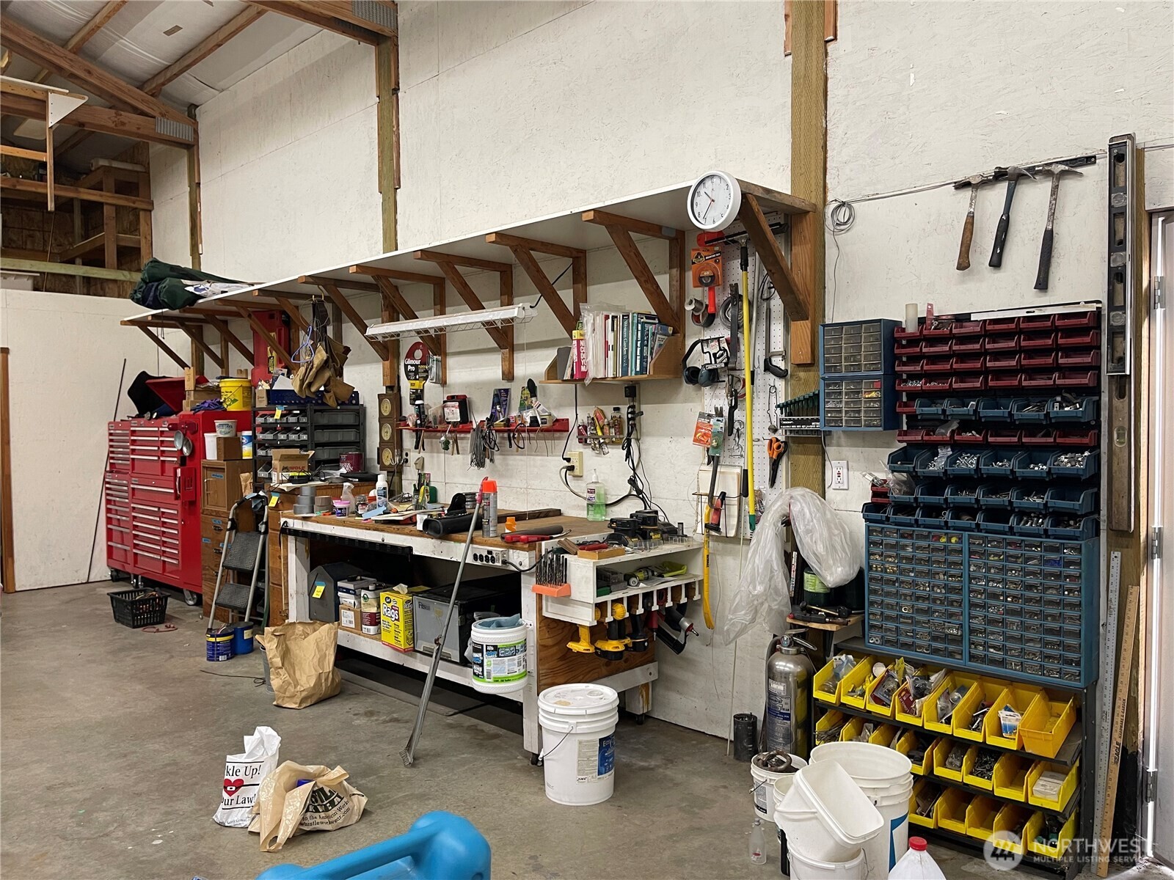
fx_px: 848
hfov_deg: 69.4
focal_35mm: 25
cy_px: 440
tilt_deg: -2.4
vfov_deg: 54.9
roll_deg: +0.5
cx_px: 587
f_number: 1.6
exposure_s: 1/60
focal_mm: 5.1
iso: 80
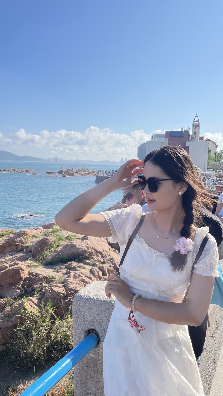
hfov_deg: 40.0
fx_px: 305
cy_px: 197
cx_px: 135
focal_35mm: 29
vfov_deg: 66.1
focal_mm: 4.2
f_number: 1.6
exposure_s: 1/3509
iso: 32
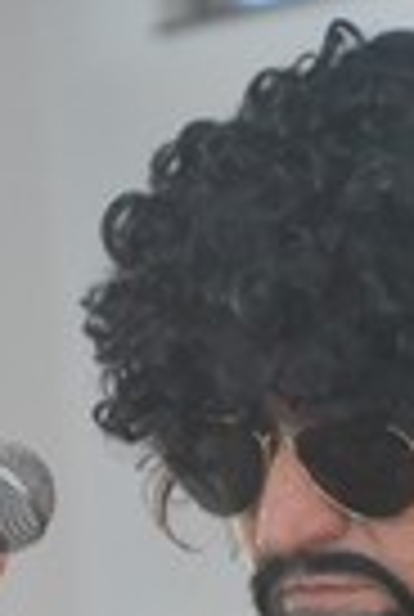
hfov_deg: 2.5
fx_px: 9439
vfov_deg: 3.7
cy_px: 904
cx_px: 306
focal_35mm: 550
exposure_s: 1/80
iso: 3200
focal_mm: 112
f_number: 5.6
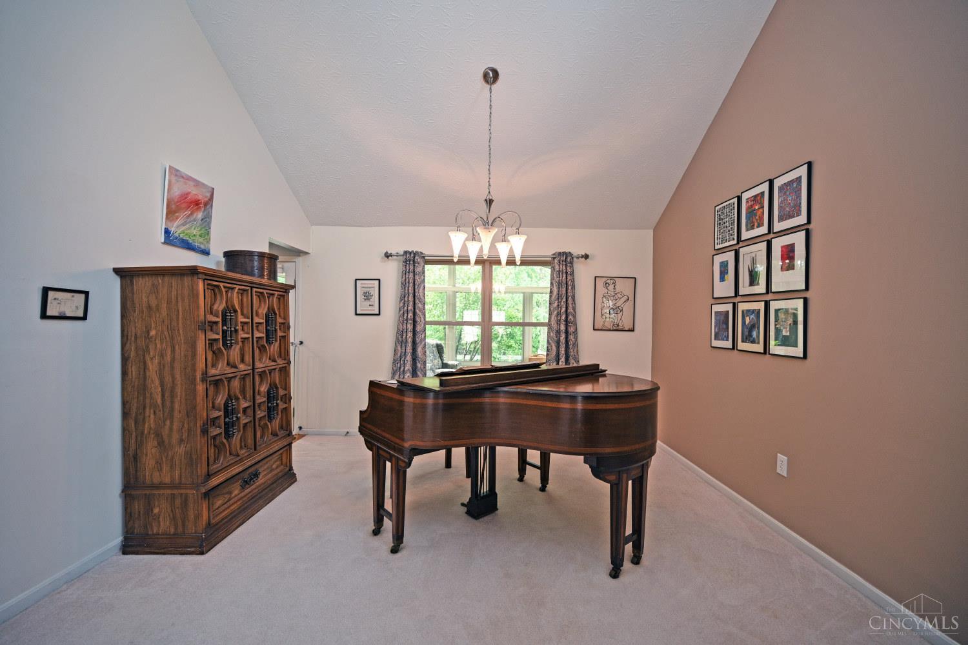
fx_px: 376
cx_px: 484
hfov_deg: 104.3
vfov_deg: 81.2
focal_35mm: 14
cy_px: 322
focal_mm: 14
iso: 360
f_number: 4
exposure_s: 1/60
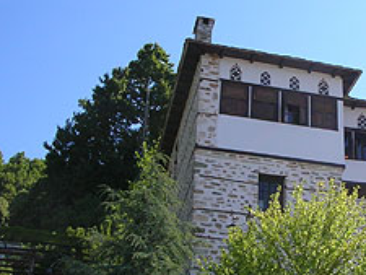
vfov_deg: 21.0
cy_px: 152
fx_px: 741
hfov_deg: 27.0
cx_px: 311
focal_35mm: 70
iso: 50
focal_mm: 5.8
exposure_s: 1/250
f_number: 5.6
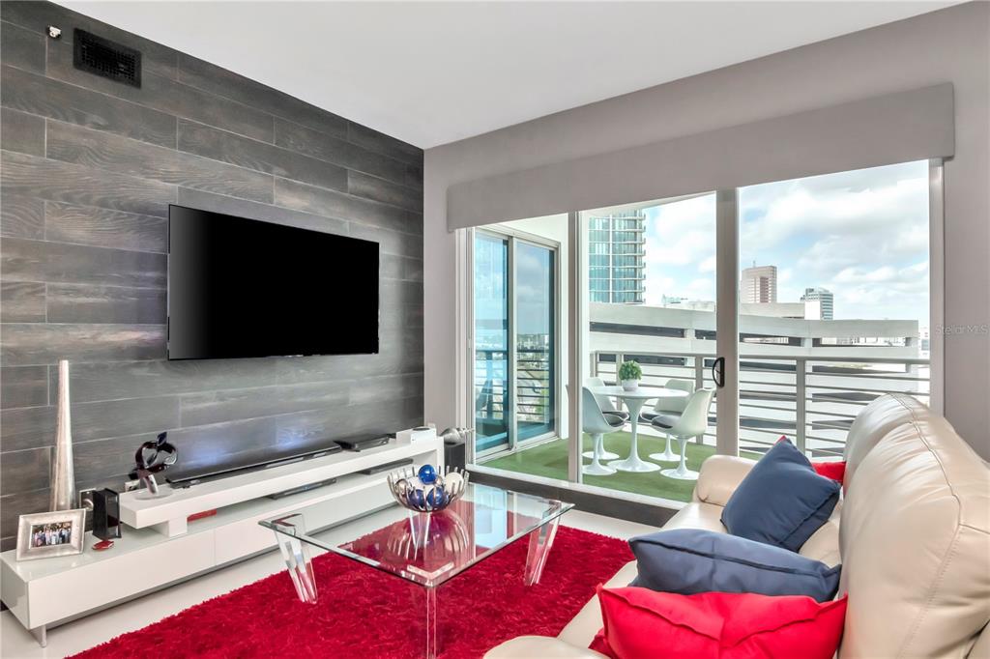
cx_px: 495
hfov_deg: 85.4
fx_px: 536
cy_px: 330
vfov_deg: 63.2
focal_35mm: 20
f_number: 14
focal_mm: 13
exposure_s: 1/200
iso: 1000
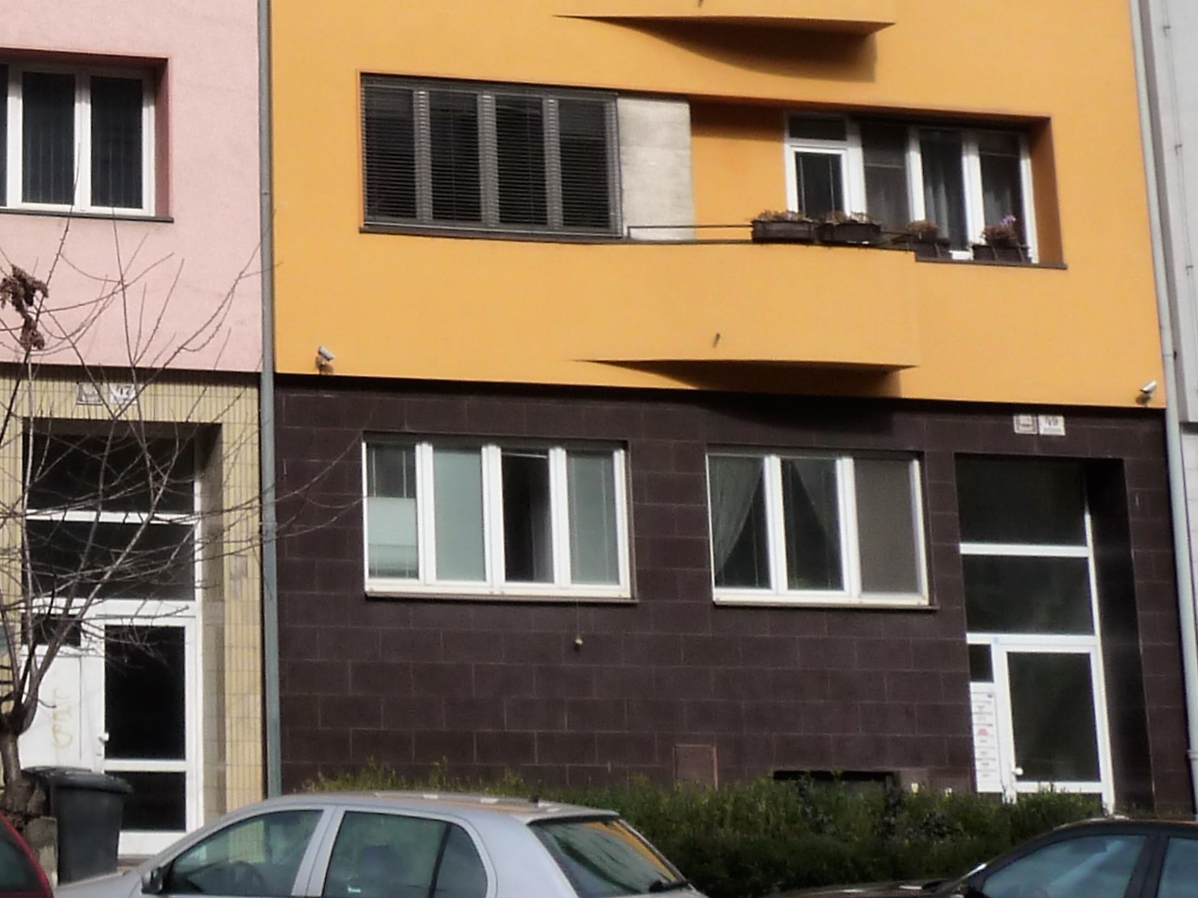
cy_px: -57
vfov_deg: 18.3
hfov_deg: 23.6
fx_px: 2699
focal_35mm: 78
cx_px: -92
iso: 160
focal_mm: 5
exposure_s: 1/320
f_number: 8
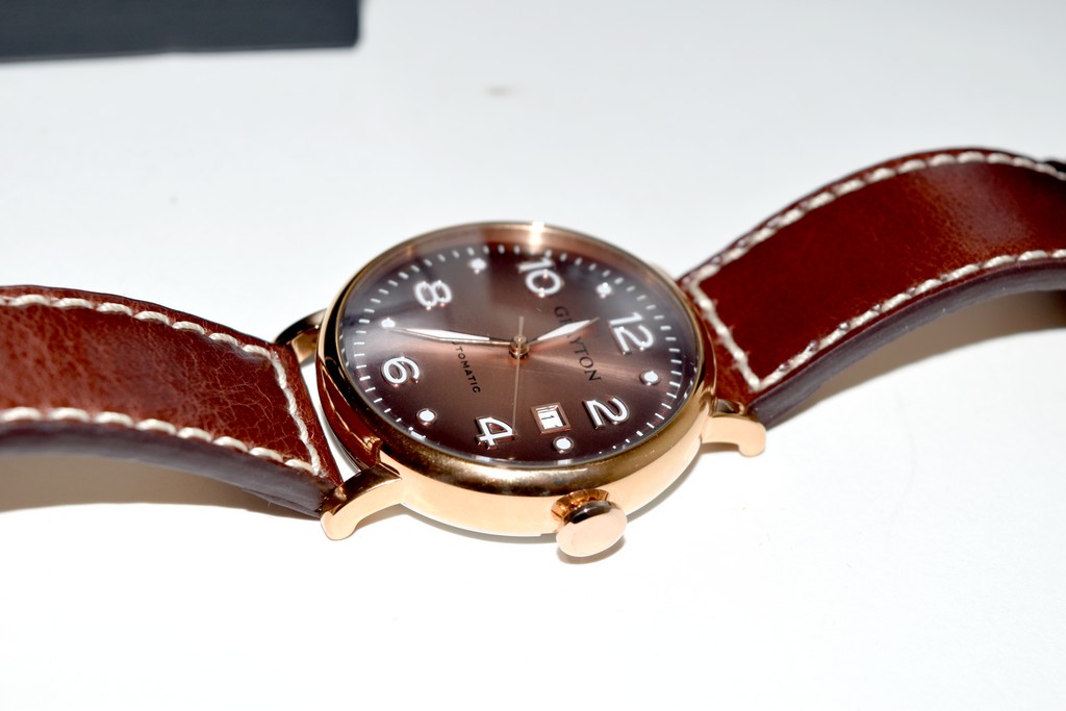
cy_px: 356
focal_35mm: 69
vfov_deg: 19.7
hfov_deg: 29.2
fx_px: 2043
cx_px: 533
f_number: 8
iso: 100
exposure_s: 1/60
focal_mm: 46
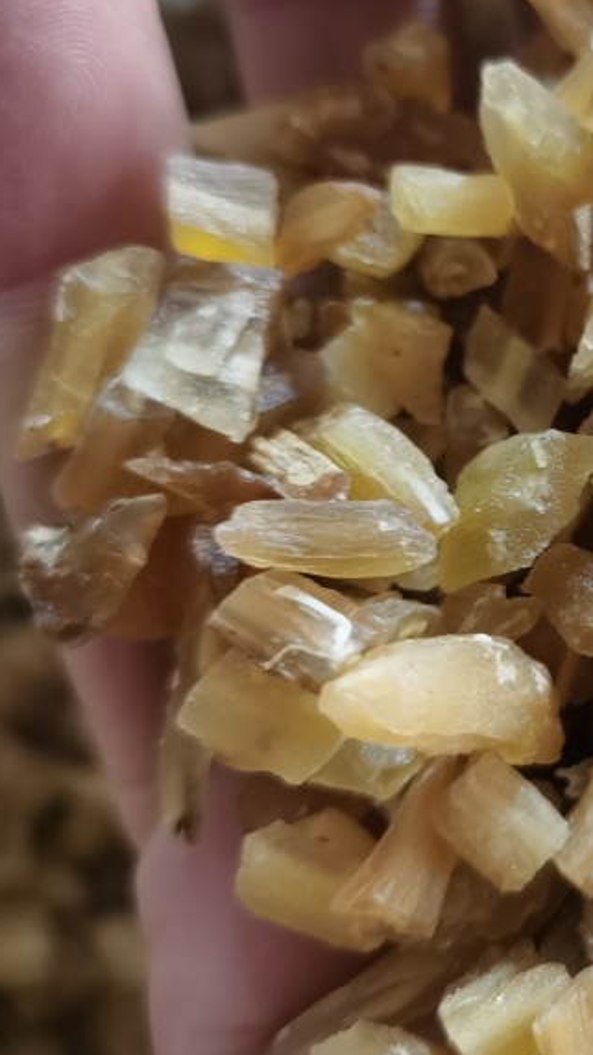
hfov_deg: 20.7
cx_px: 669
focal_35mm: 55
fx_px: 1538
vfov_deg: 37.8
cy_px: 479
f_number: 1.8
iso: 640
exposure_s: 1/25
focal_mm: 5.58
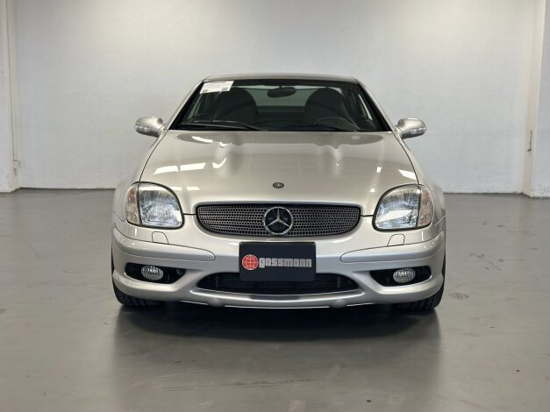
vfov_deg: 29.7
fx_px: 778
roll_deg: -0.3
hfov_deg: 38.9
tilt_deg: -8.8
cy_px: 203
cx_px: 274
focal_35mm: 49
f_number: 1.78
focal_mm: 6.86
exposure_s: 1/100
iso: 125
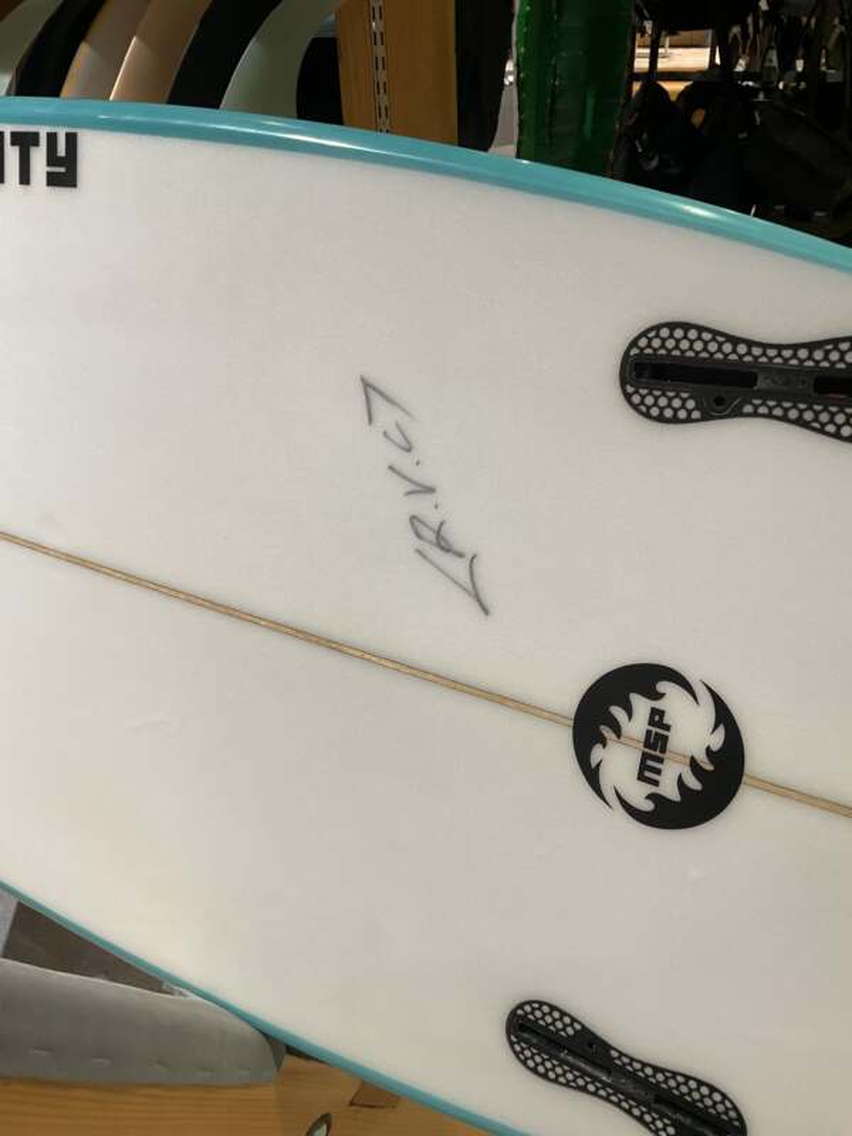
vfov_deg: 61.7
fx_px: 952
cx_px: 426
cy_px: 568
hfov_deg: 48.2
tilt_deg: -32.3
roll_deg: +2.5
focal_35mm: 29
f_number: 1.8
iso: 32
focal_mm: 3
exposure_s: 1/100
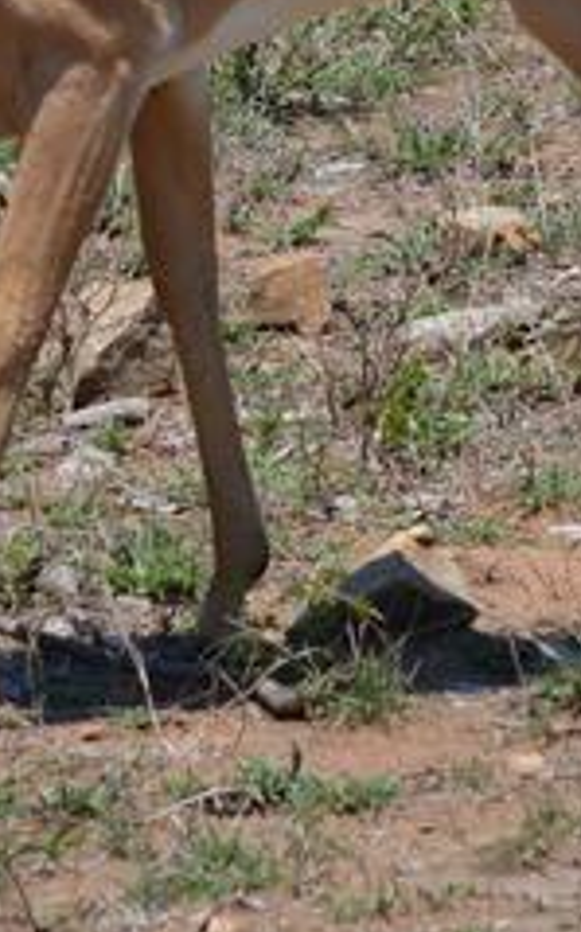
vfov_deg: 4.1
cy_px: -16
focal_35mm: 511
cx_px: 230
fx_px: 12969
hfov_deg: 2.6
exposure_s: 1/500
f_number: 5.6
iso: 100
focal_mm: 100
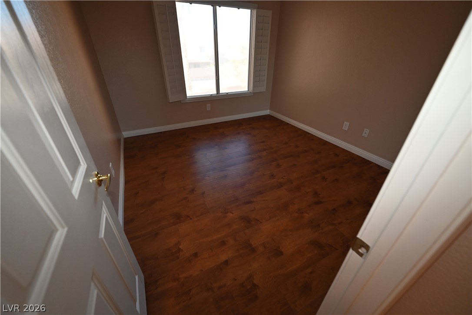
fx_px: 184
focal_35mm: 14
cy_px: 158
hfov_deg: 104.3
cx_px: 236
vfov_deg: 81.2
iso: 1100
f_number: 4
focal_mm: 14
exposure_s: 1/60
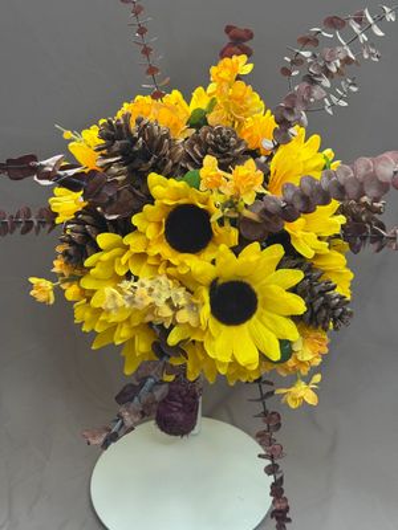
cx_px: 199
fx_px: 736
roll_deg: +0.8
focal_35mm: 48
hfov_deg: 30.3
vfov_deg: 39.7
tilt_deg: -29.1
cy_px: 265
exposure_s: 1/76
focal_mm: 6.76
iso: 100
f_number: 1.78
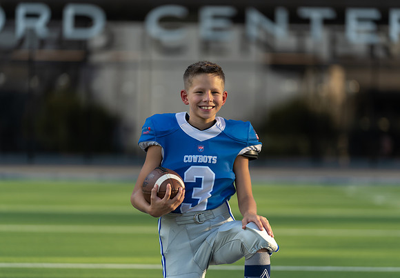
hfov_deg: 11.8
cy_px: 136
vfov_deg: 8.2
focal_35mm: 172
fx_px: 1933
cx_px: 213
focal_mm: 162
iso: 100
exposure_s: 1/640
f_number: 2.8
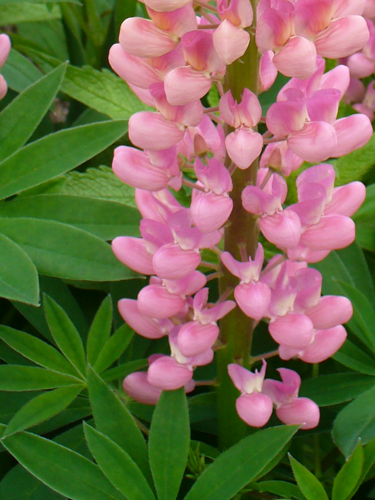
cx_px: 247
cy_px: -68
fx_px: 1330
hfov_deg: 16.0
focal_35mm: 92
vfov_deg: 20.2
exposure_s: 1/125
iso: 80
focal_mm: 6.1
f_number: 2.8
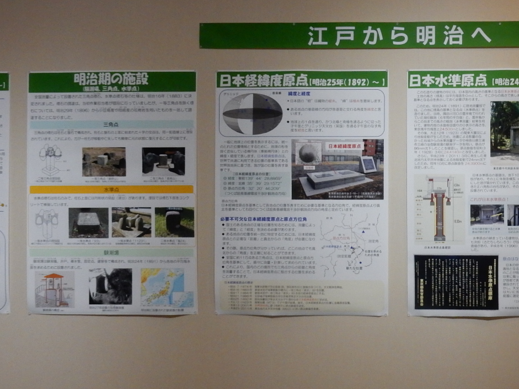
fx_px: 765
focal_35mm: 51
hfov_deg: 36.6
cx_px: 393
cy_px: 179
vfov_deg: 28.6
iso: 400
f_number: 6
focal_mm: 5.4
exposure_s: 1/25
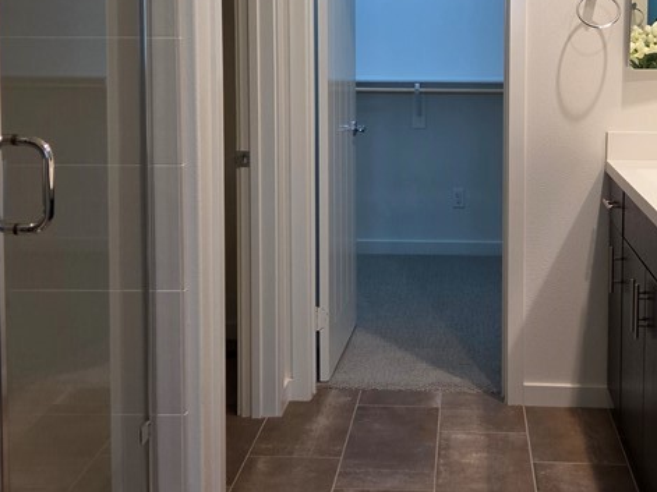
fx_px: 949
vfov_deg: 28.4
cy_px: 92
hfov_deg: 37.8
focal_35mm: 50
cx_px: 437
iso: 250
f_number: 1.8
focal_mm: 5.4
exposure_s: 1/120
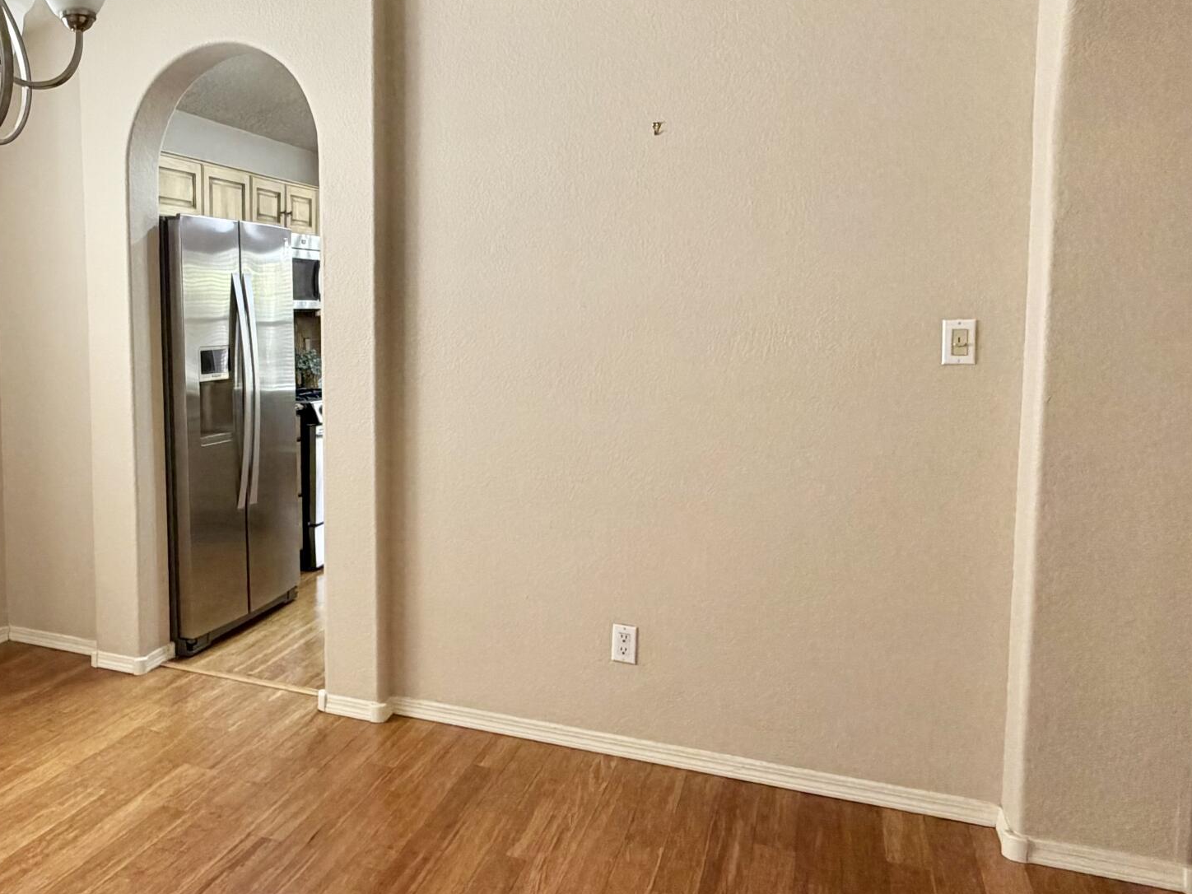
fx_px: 999
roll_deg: +1.2
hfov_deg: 58.3
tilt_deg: -4.6
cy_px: 400
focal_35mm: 29
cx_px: 289
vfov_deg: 48.2
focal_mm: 2.22
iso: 160
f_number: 2.2
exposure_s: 1/60
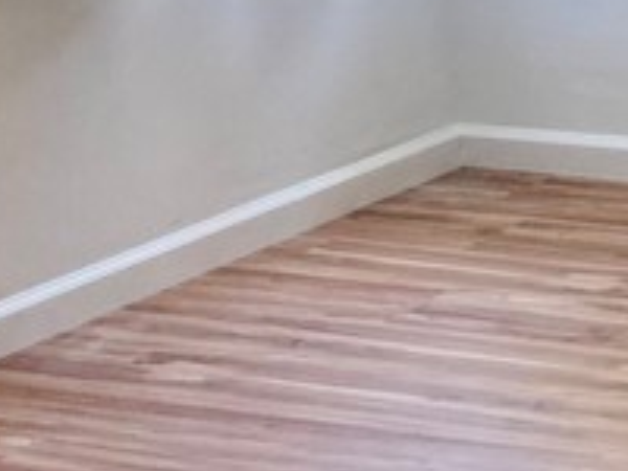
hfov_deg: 12.5
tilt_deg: -12.1
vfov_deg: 11.1
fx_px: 2413
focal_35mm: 133
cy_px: 19
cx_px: 1363
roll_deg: -0.4
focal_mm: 4.25
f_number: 1.8
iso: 125
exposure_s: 1/121
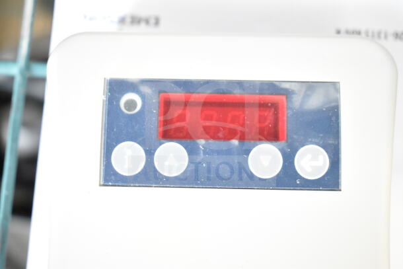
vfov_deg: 23.8
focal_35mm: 57
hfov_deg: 35.0
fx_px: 638
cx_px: 202
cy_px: 134
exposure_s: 1/60
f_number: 4.8
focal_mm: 38
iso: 7200
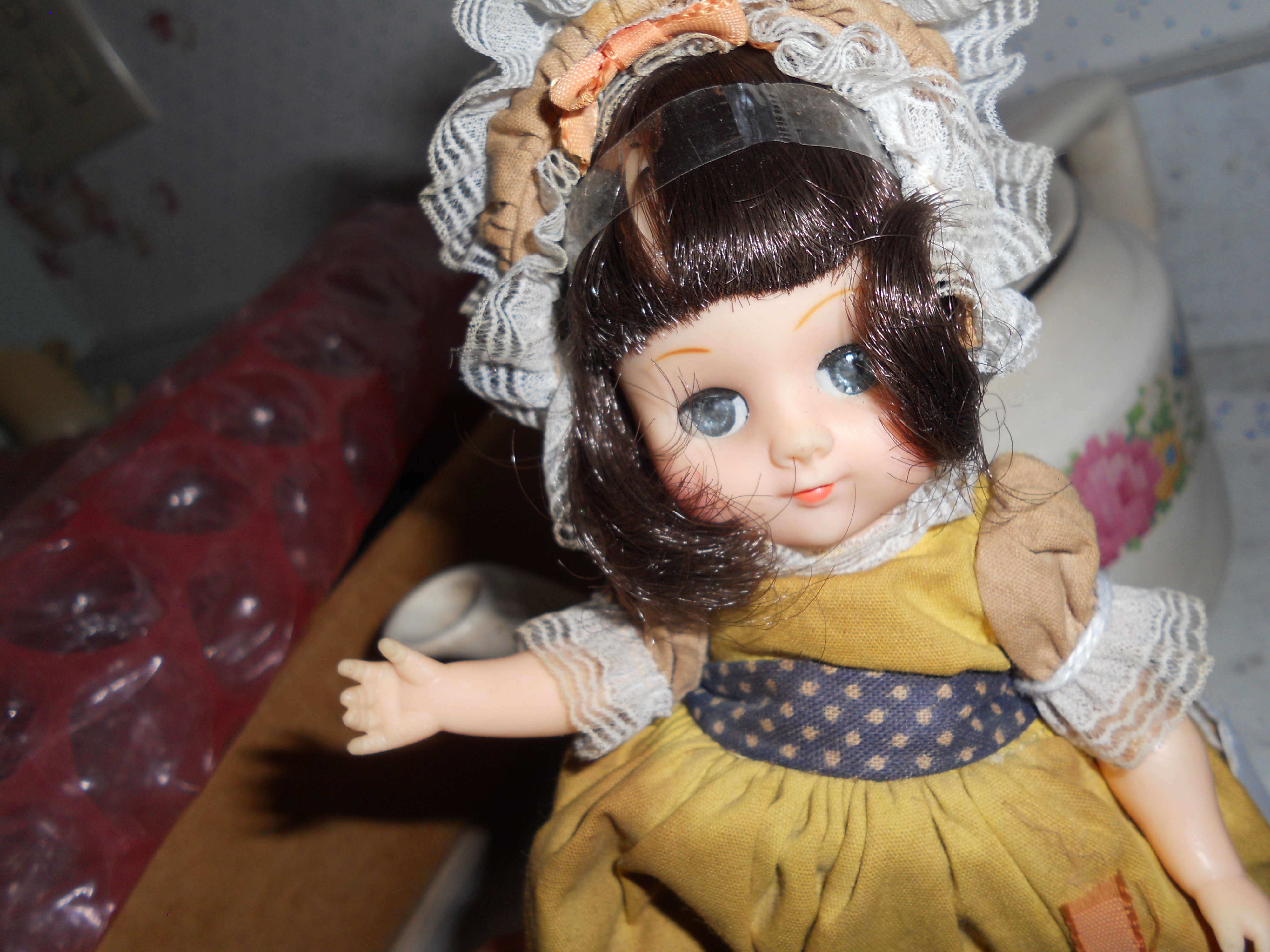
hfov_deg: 56.8
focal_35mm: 32
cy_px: 476
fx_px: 1174
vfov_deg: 44.2
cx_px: 635
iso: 80
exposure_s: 1/25
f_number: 8.8
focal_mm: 5.8
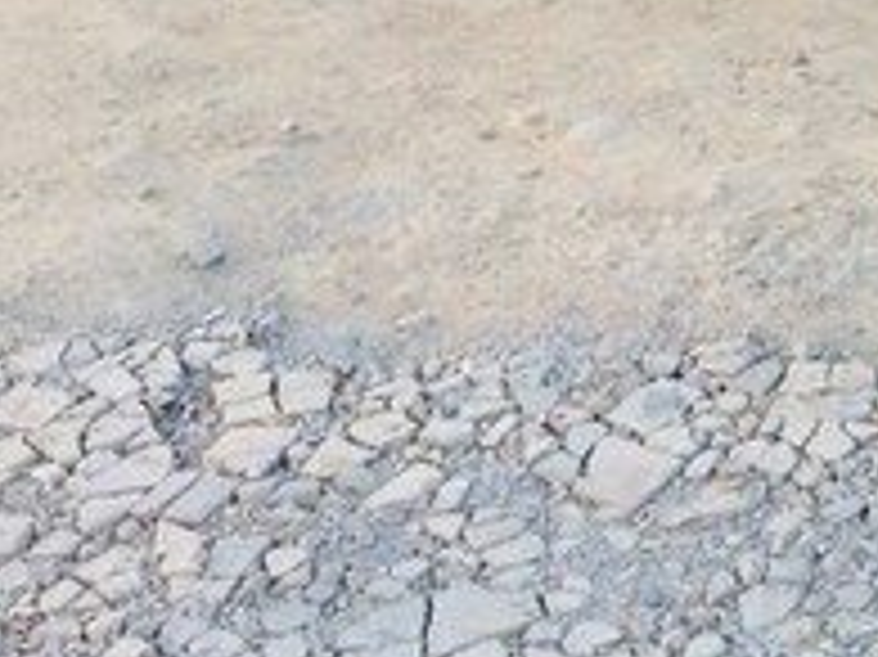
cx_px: 1405
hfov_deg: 17.5
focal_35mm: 98
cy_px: -268
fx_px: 2484
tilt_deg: -14.8
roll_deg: +1.3
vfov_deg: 14.3
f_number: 2.2
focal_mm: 4.15
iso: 50
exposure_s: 1/100
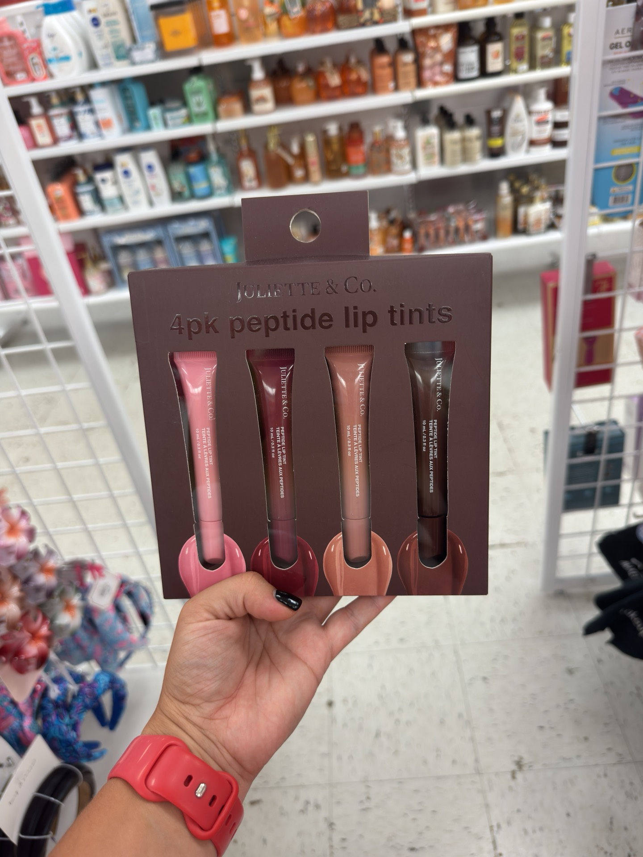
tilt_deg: -34.9
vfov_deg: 71.6
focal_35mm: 24
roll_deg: +10.4
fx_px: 594
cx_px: 322
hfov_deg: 56.8
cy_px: 428
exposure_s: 1/61
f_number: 1.78
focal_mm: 6.76
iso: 80
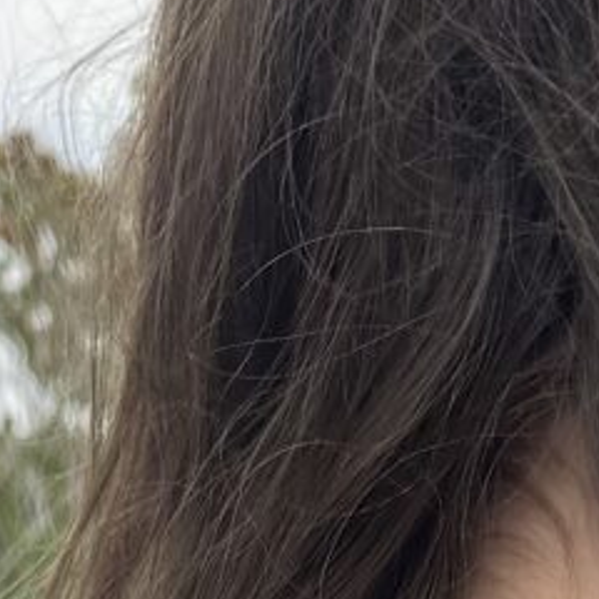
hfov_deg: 7.6
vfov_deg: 6.5
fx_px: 4424
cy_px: 2236
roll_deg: +1.6
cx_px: 854
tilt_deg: -18.1
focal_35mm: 226
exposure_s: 1/1311
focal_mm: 6.76
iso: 80
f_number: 1.78
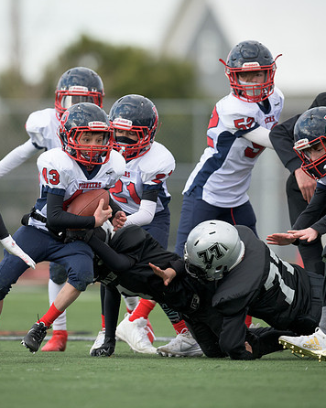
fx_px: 10314
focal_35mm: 854
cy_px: 183
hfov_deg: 1.8
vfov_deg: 2.3
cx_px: 85
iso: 500
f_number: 4
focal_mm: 500
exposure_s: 1/1250
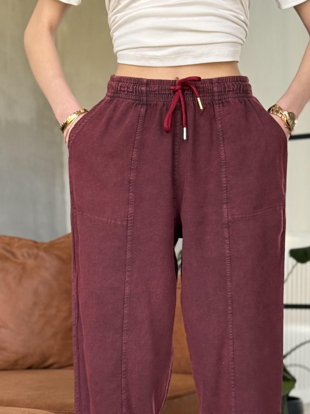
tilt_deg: -3.1
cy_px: 329
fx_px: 1039
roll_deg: +0.3
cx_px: 181
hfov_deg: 17.0
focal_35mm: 87
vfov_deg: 22.2
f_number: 1.78
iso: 200
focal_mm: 6.76
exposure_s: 1/60
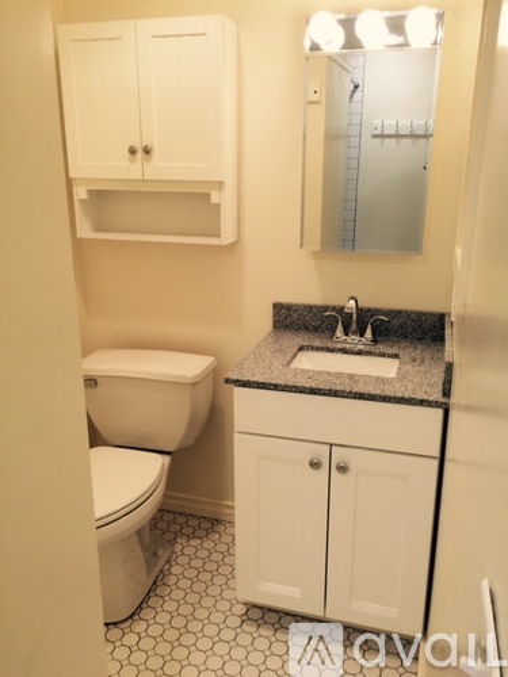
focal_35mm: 29
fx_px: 567
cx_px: 254
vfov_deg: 61.7
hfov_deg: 48.2
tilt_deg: -19.2
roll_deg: +0.3
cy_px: 338
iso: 40
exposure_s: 1/30
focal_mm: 4.15
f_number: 2.2
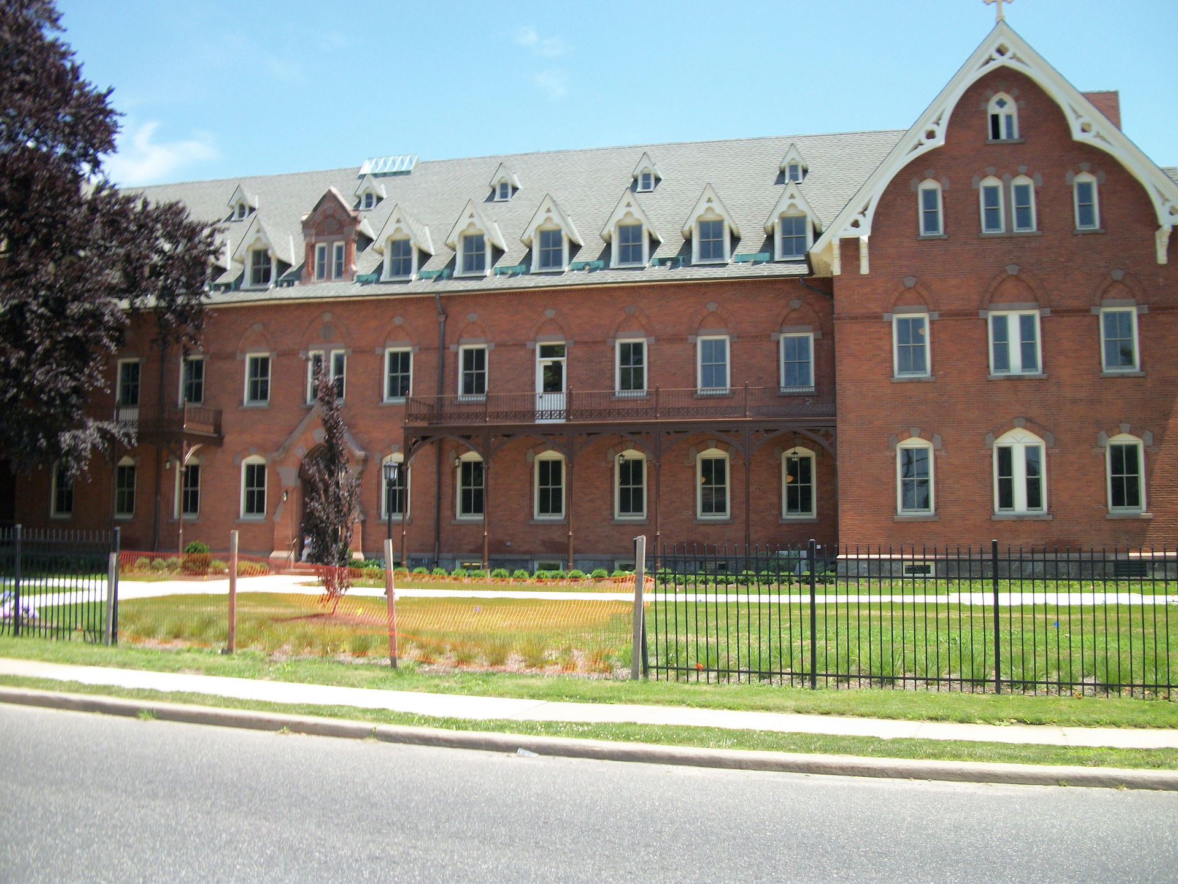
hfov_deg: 56.8
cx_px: 589
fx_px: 1089
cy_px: 442
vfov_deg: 44.2
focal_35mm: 32
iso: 80
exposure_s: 1/80
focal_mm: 5.7
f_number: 8.8
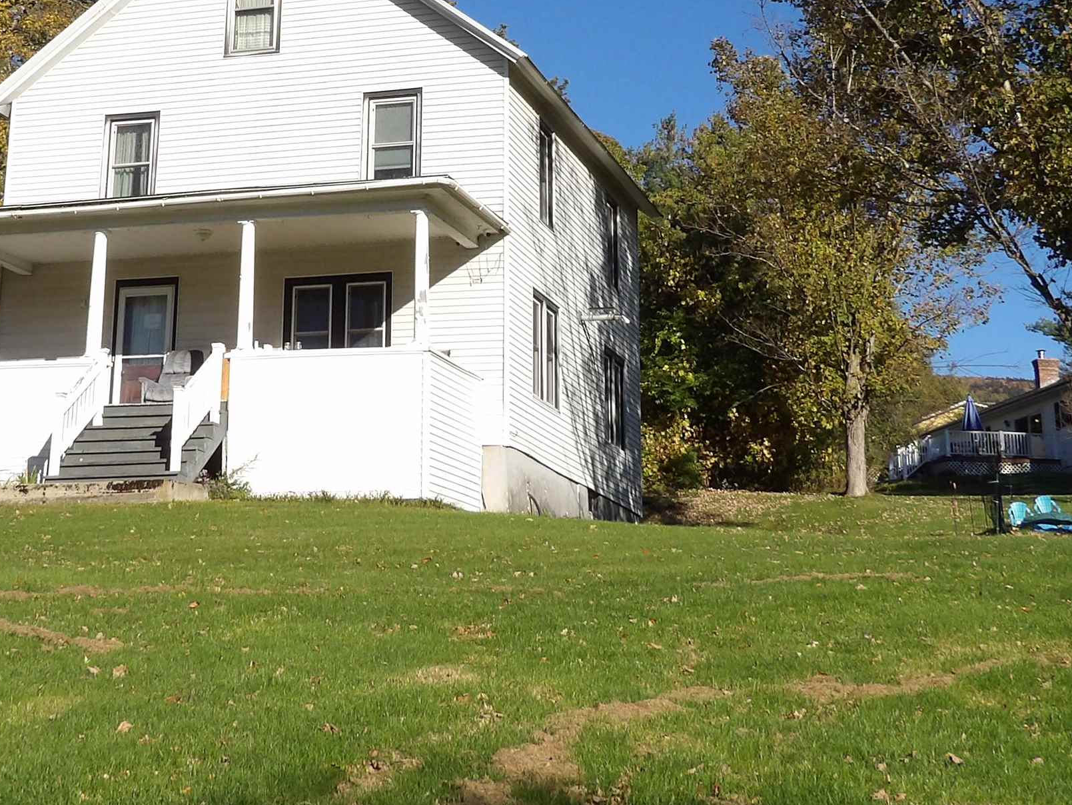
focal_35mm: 63
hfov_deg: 30.6
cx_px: 384
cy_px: 103
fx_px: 1951
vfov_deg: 22.8
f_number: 5
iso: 100
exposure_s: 1/544
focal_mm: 5.9
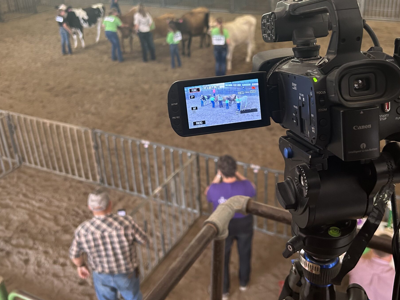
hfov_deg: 50.0
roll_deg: +1.8
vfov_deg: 38.4
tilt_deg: -23.9
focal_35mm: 37
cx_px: 223
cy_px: 109
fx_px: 428
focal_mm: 5.7
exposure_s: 1/60
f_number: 1.5
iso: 250
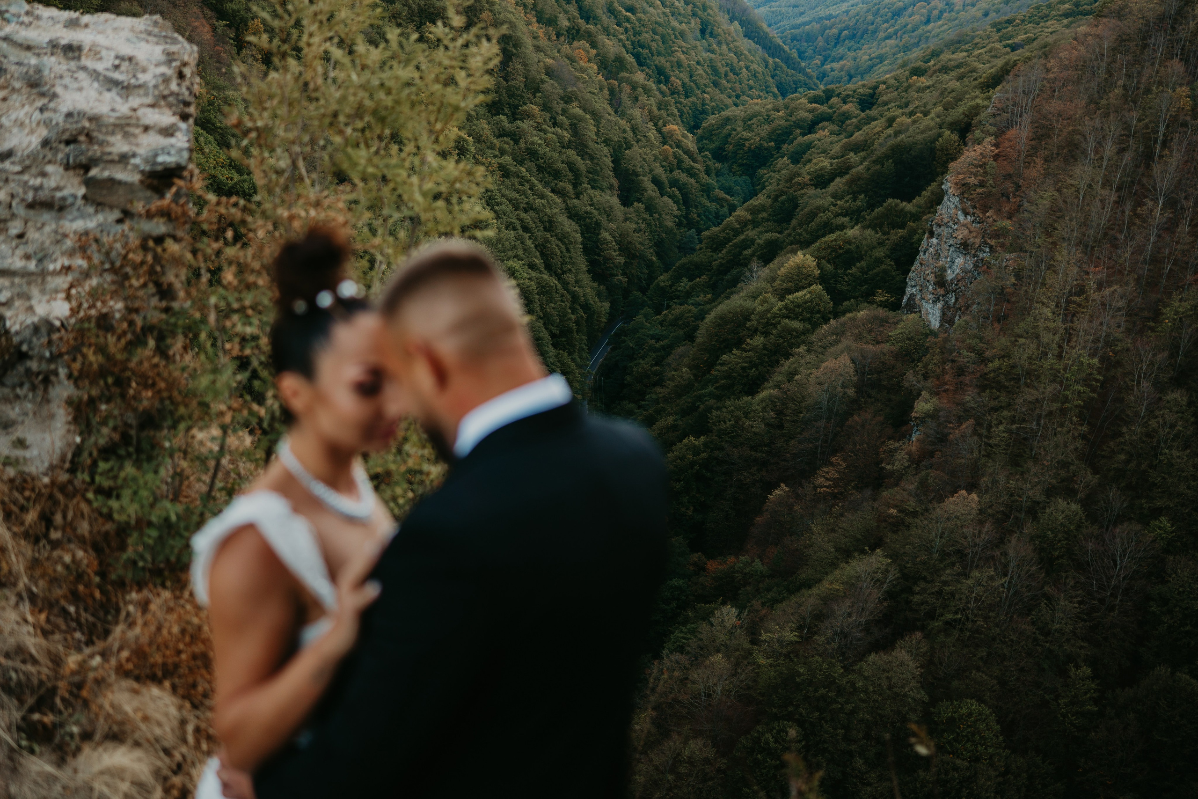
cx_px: 599
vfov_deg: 37.9
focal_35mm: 35
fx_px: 1165
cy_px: 400
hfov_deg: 54.4
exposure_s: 1/640
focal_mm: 35
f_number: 1.6
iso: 125
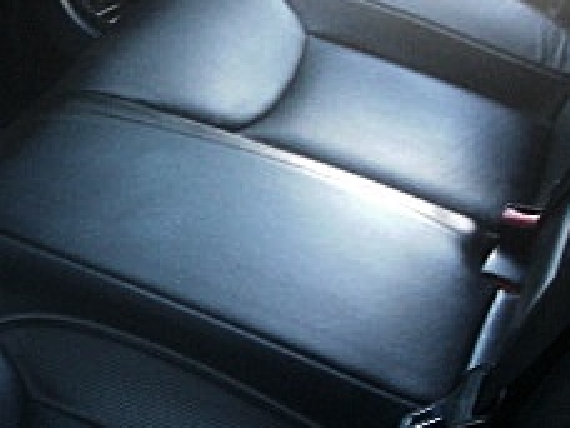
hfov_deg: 18.9
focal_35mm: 101
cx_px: 0
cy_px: 238
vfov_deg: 14.6
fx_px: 1663
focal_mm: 6.3
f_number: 2.8
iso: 400
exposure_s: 1/100
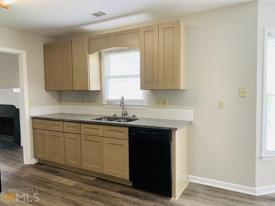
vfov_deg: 53.1
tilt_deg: -1.8
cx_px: 138
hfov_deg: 67.3
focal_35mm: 26
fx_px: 207
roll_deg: +0.4
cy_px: 103
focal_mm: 4.25
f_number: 1.8
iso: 100
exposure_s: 1/60
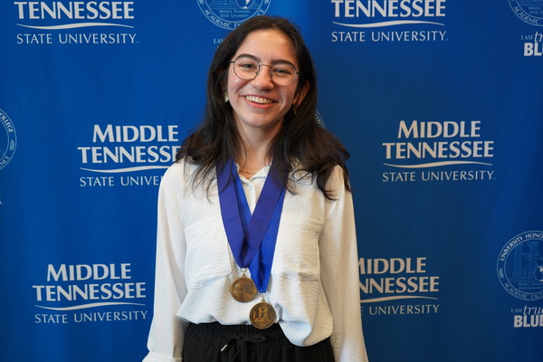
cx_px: 272
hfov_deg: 44.5
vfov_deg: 30.5
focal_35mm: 44
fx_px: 664
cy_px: 181
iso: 1000
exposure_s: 1/160
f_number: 4.5
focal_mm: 44
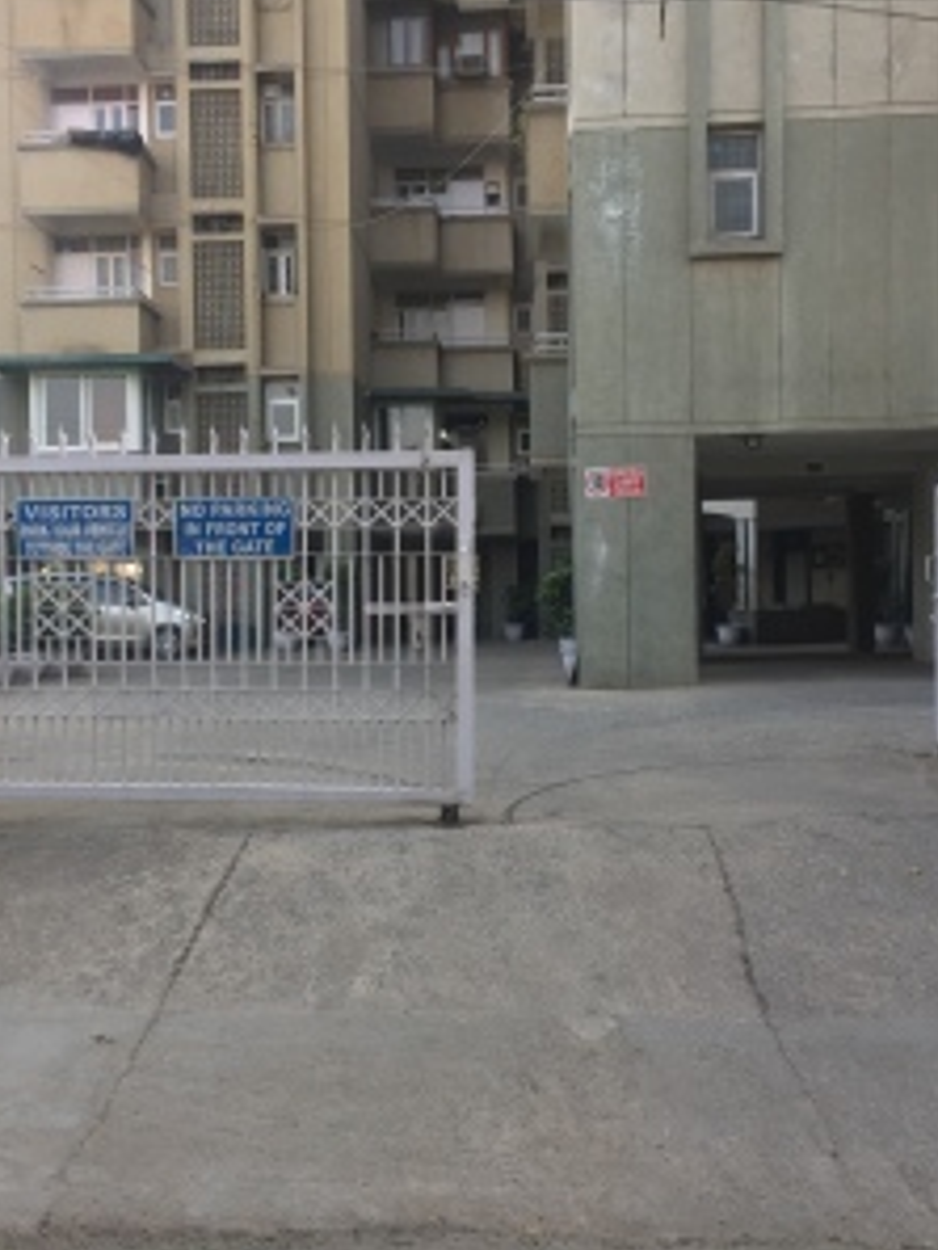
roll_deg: -0.5
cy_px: 623
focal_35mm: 39
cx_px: 408
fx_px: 1408
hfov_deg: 36.8
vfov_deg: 47.8
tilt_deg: +0.4
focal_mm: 4.15
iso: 32
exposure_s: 1/225
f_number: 2.2
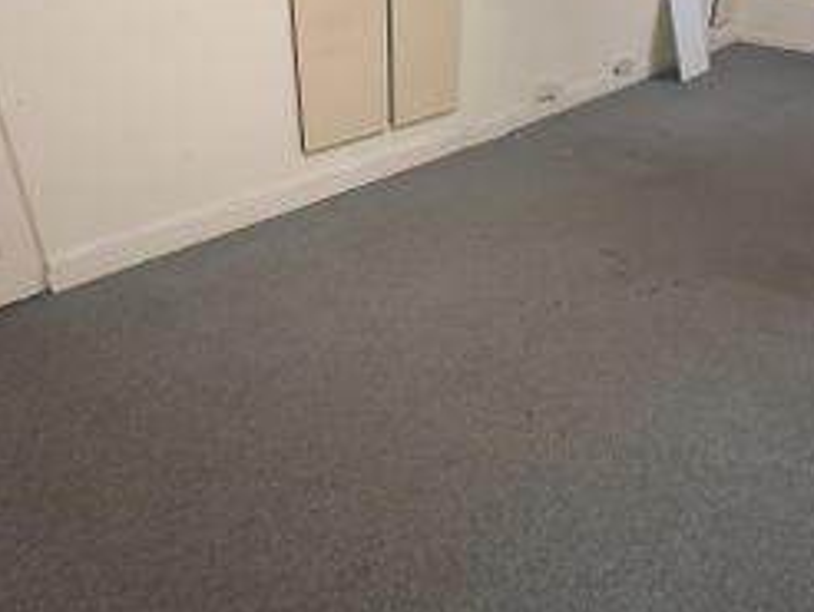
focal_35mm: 26
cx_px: 440
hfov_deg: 67.1
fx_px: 612
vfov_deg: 51.8
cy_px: 189
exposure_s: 1/50
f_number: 2.2
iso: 160
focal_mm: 1.64
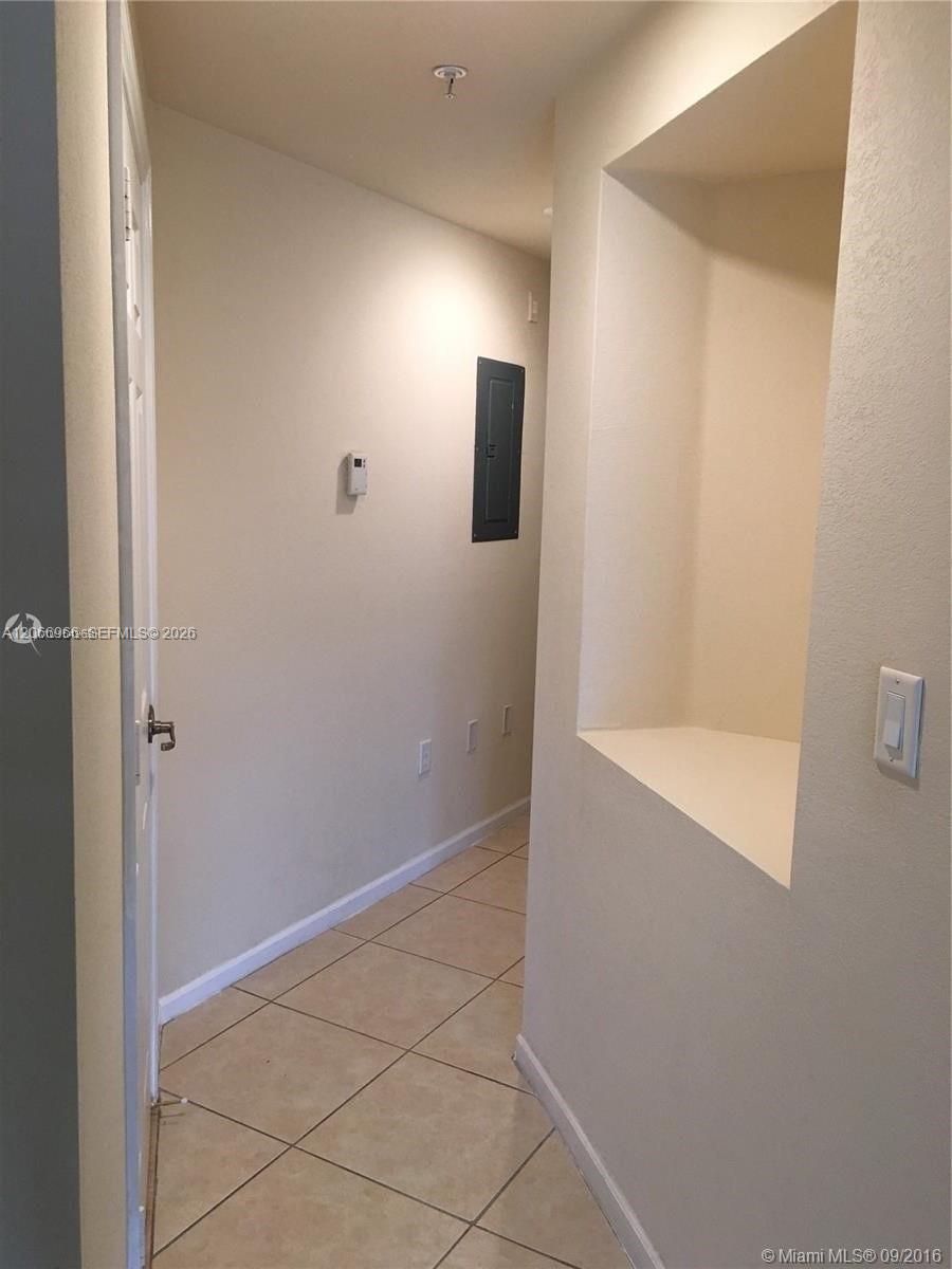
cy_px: 634
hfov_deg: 48.2
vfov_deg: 61.7
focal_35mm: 29
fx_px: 1063
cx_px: 476
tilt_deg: -7.6
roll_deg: -1.6
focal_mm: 4.15
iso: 50
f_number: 2.2
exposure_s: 1/15
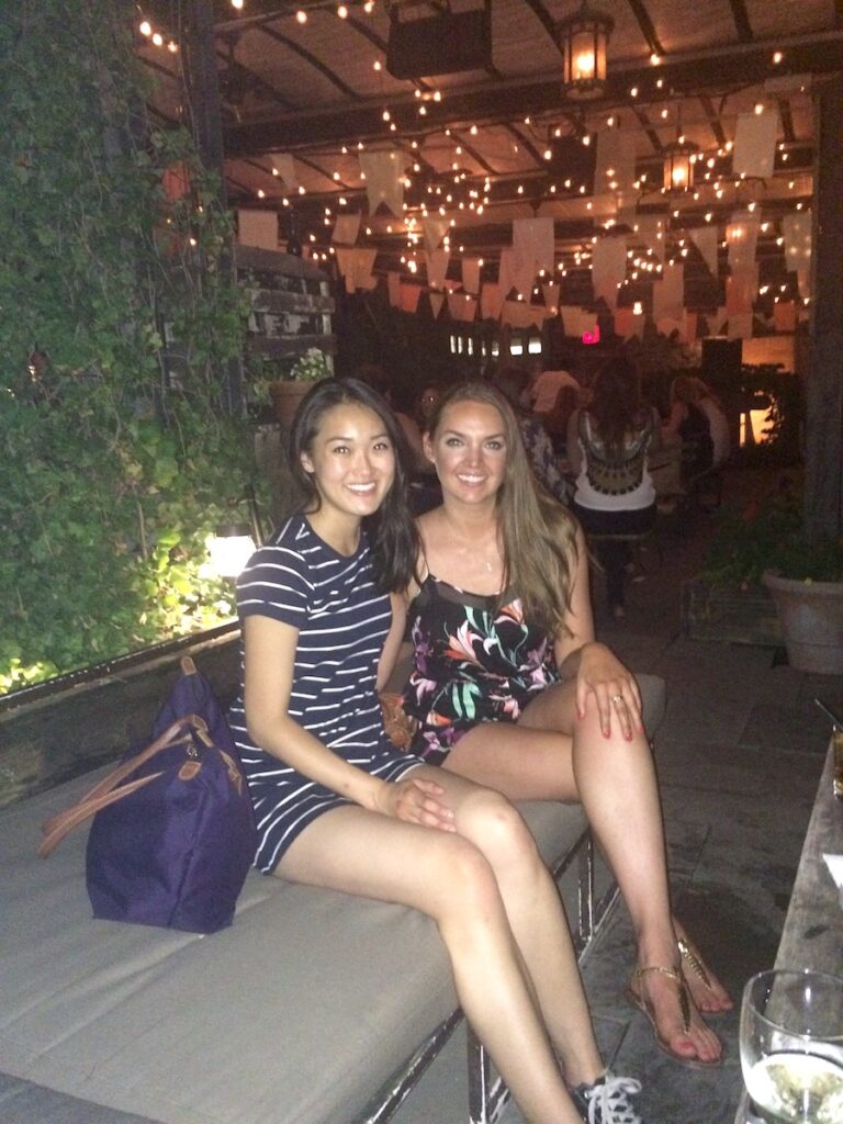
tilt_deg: -9.4
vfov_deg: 61.7
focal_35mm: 29
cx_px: 422
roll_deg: +3.0
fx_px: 942
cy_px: 562
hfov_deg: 48.2
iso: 800
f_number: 2.2
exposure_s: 1/16
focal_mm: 4.15
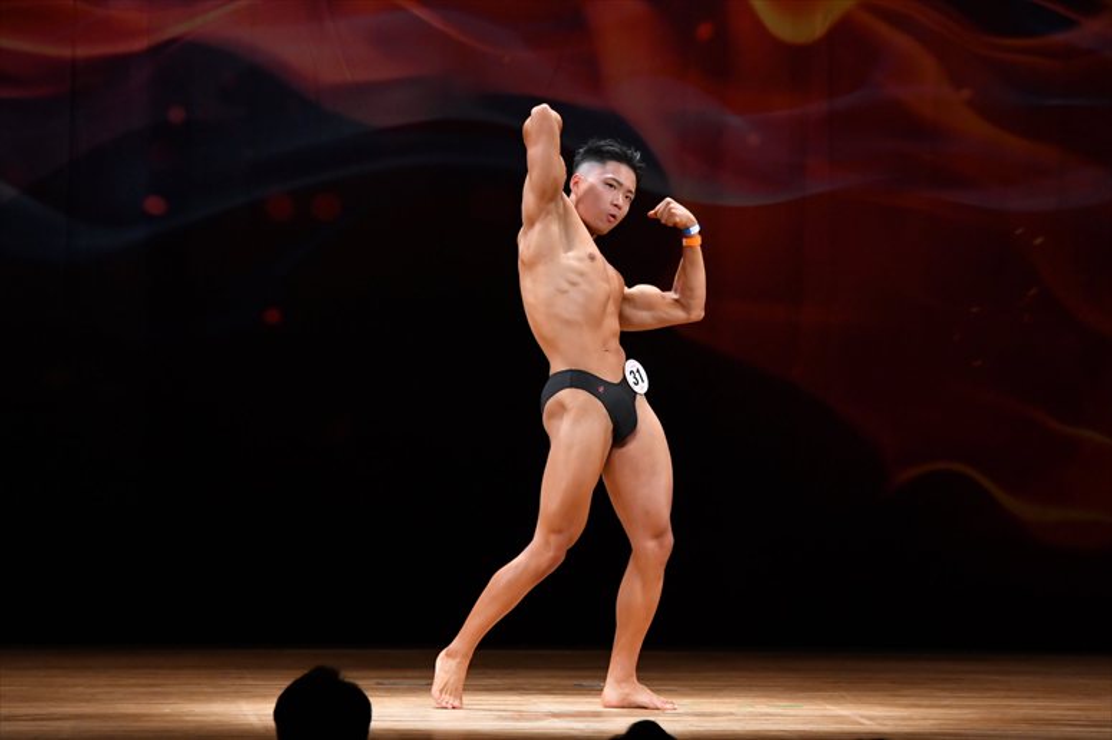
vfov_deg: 6.1
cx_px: 556
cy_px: 370
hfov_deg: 9.2
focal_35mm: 225
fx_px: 6947
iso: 3200
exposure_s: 1/400
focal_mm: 150
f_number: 5.6
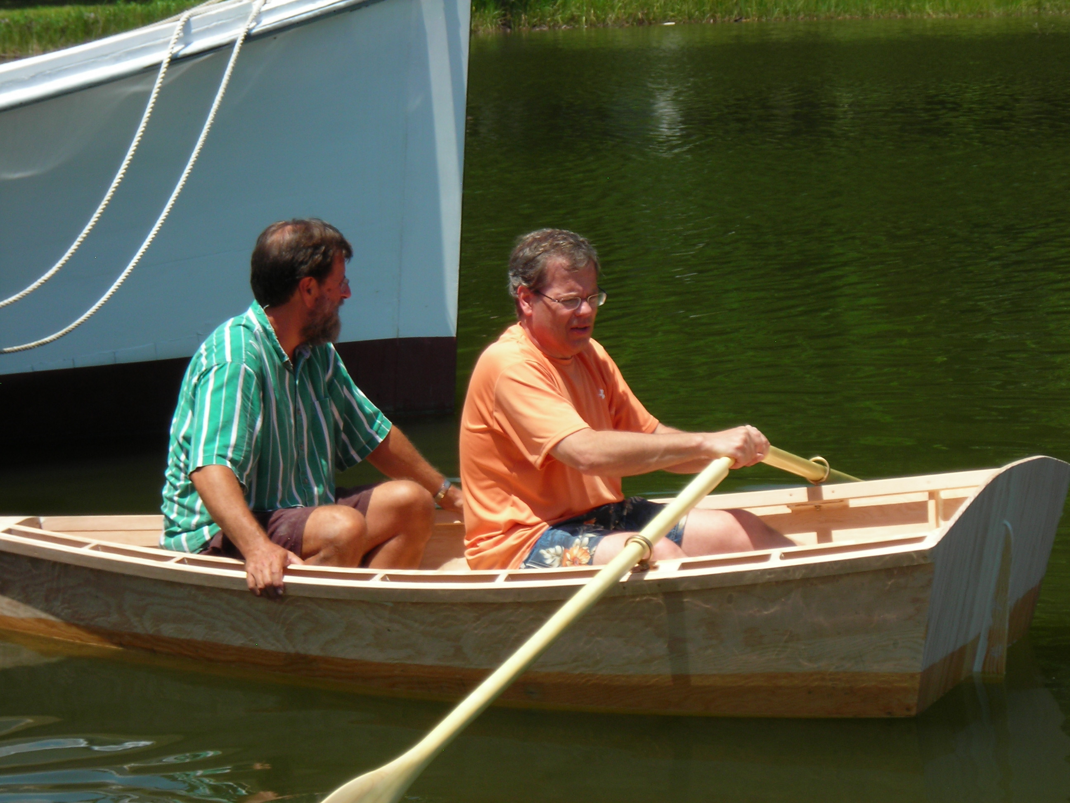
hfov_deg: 17.0
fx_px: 3586
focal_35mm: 116
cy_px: 402
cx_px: 535
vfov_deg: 12.8
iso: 50
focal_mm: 19.2
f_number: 5.3
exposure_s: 1/267
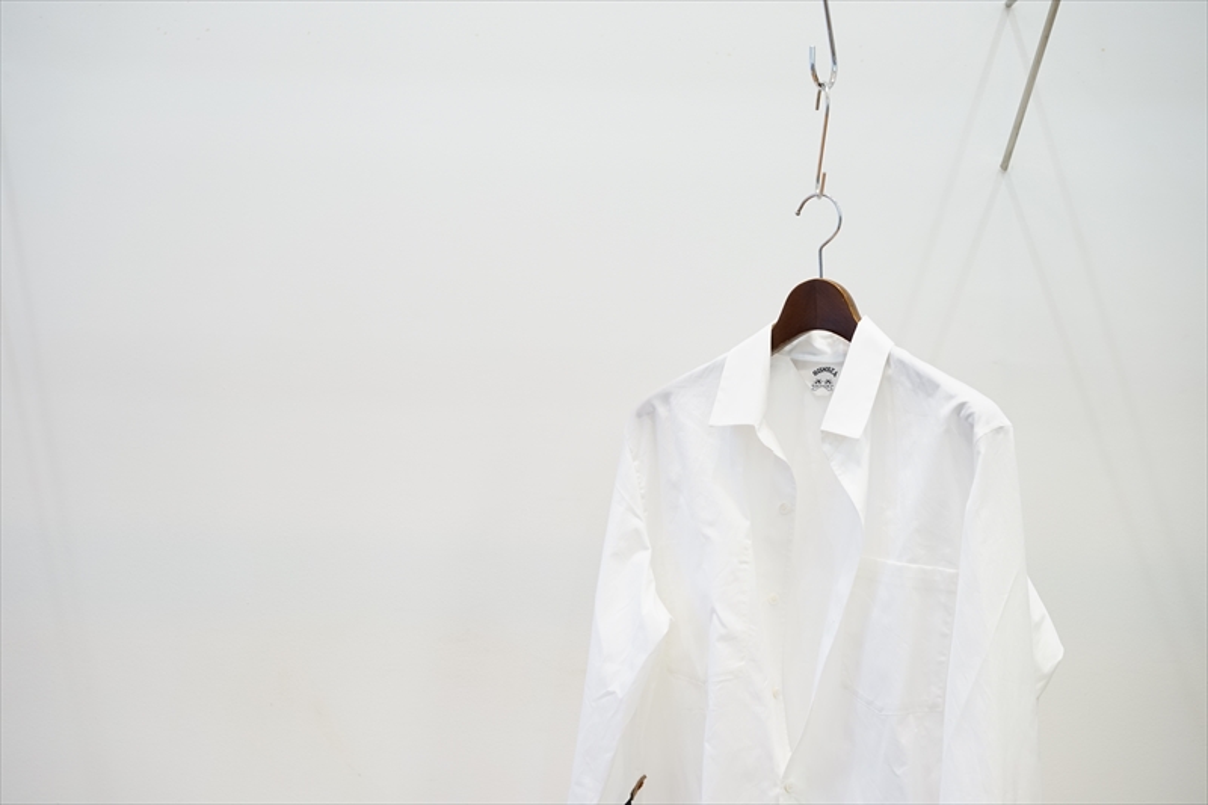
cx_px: 604
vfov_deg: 24.6
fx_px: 1845
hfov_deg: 36.3
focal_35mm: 55
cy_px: 402
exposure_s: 1/60
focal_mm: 55
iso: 800
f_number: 4
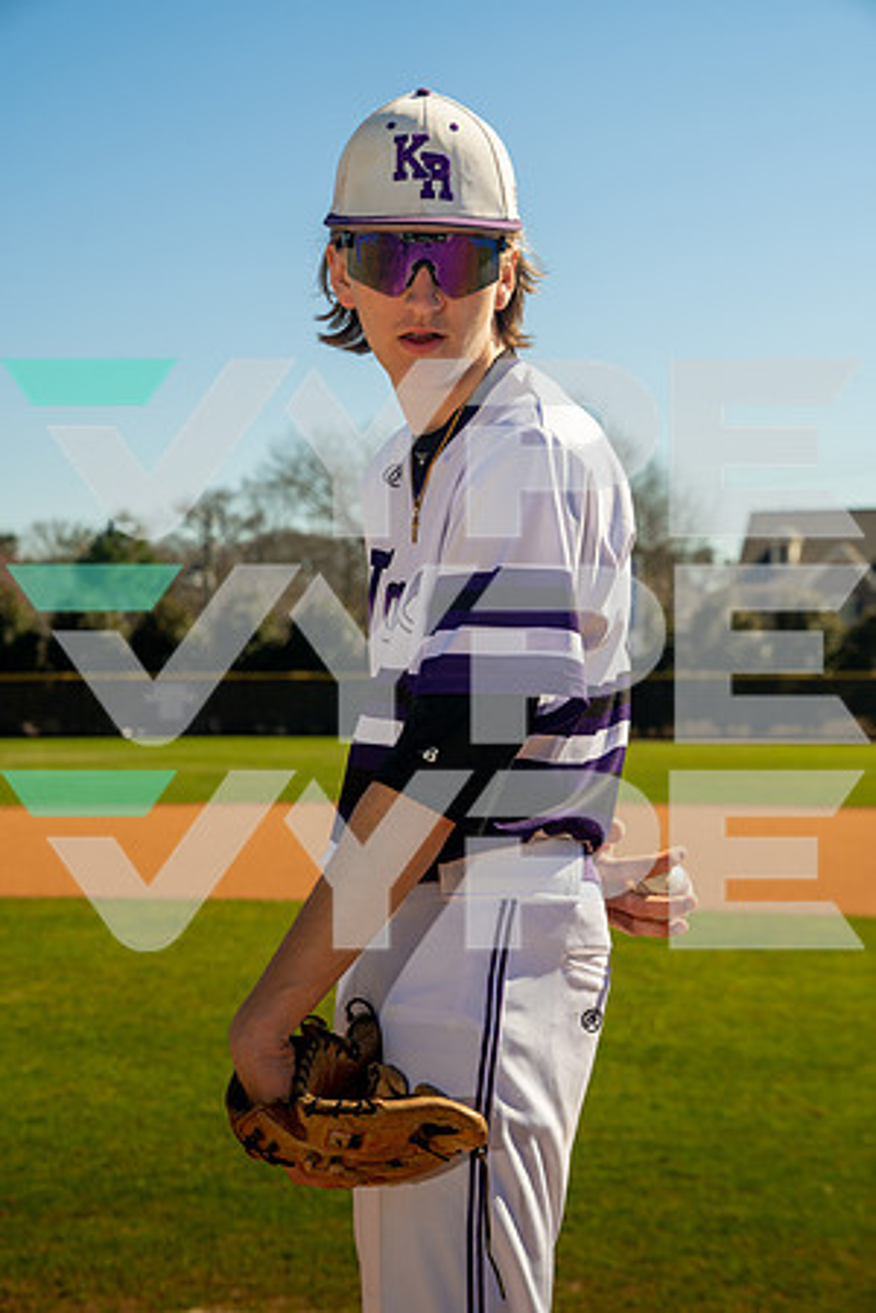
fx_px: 2372
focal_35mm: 65
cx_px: 438
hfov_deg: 20.9
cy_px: 656
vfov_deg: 31.0
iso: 100
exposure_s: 1/125
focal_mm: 65
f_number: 5.6
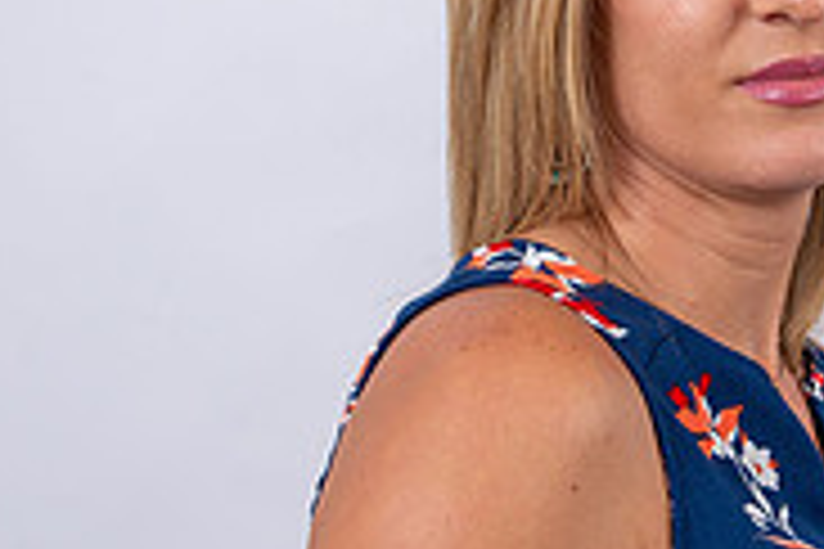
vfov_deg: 12.0
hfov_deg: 17.9
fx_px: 2609
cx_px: 594
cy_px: 176
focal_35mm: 114
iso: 125
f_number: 9
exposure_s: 1/250
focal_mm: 36
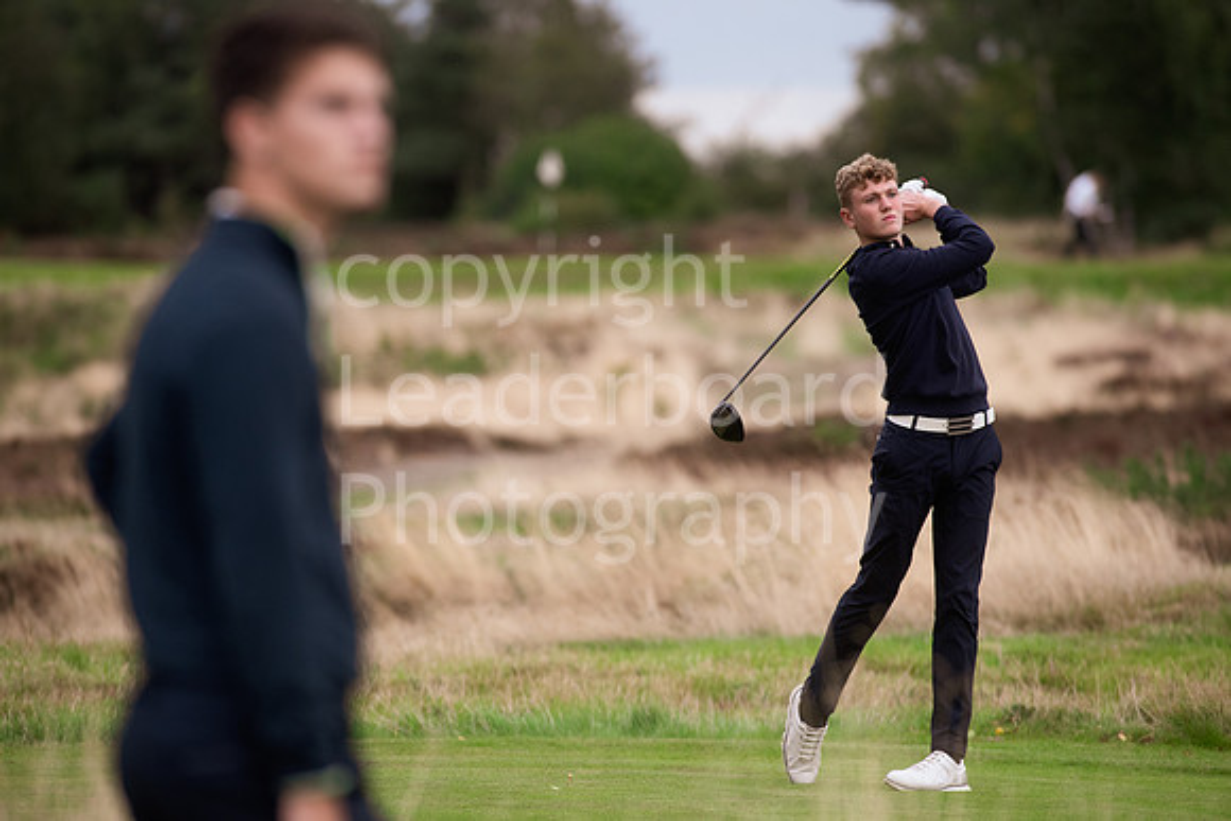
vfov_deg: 4.6
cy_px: 410
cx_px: 616
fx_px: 10260
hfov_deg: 6.9
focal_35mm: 300
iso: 1250
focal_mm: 300
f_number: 5.6
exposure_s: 1/2000
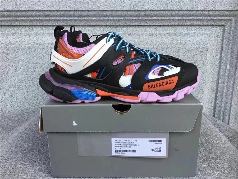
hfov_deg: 58.4
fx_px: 213
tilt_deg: -14.7
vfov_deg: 45.4
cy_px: 90
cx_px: 119
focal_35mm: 31
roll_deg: +0.4
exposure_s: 1/356
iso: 25
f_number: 2.4
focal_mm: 3.3
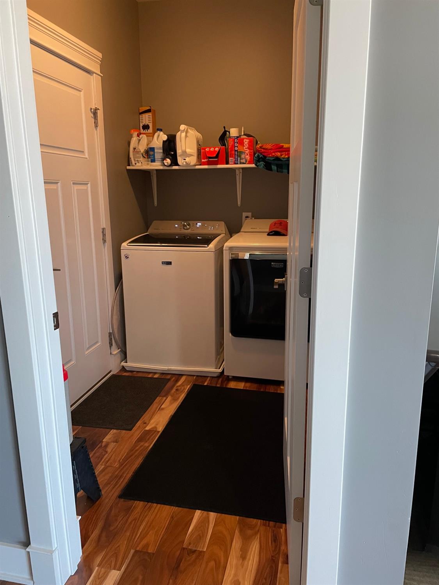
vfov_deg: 67.3
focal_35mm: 26
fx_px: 440
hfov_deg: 53.1
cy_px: 292
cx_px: 220
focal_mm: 4.2
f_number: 1.6
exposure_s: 1/60
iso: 320
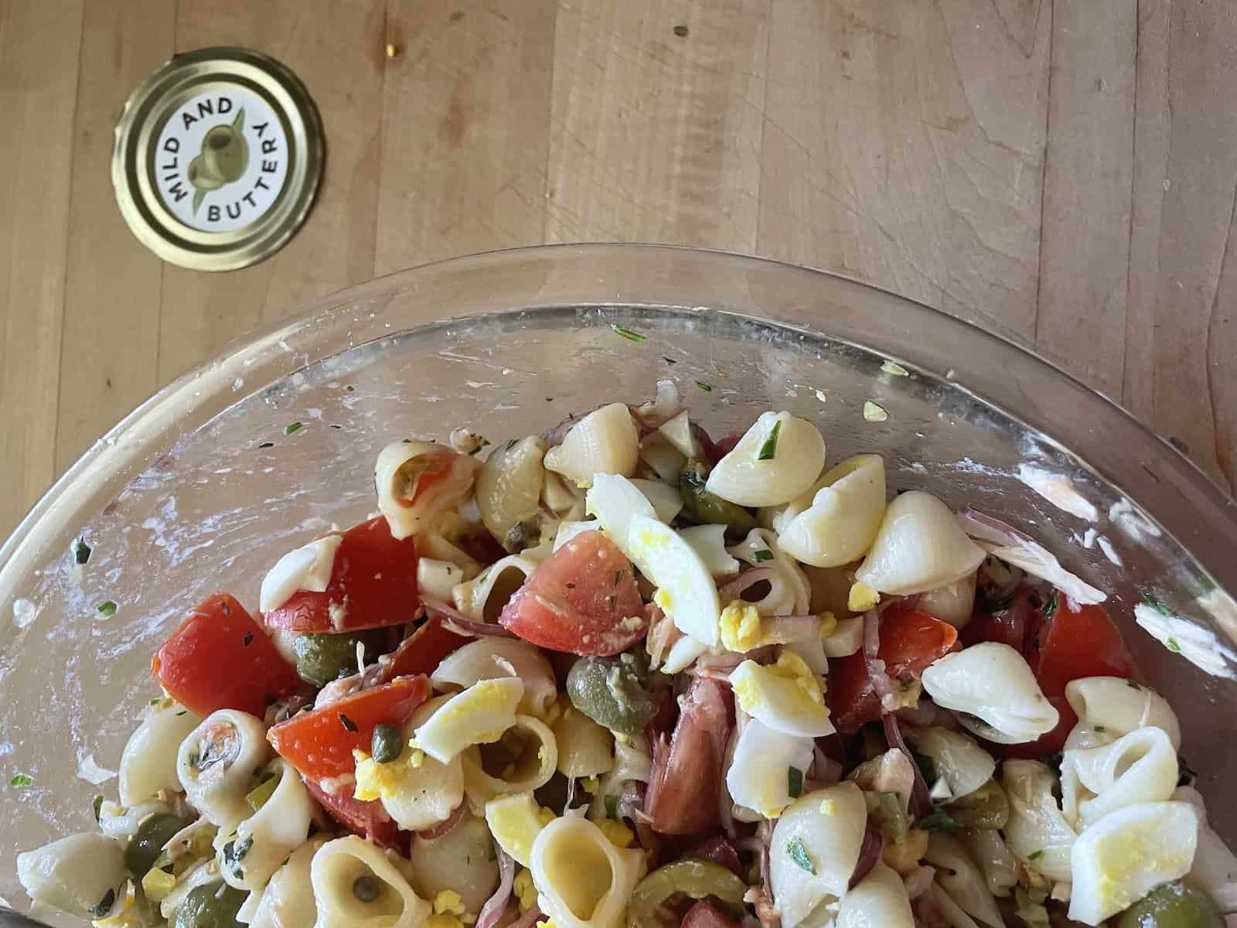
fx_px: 929
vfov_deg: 53.1
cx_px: 618
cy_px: 464
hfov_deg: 67.3
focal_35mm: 26
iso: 200
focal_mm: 4.2
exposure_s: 1/60
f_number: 1.6
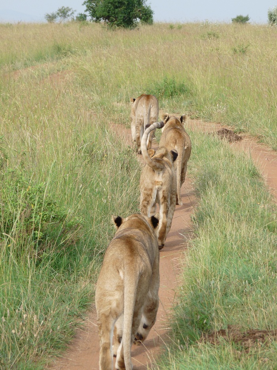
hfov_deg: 7.9
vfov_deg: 10.5
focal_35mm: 188
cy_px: 185
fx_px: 2005
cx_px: 138
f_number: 5.6
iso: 100
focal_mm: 33.5
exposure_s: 1/200
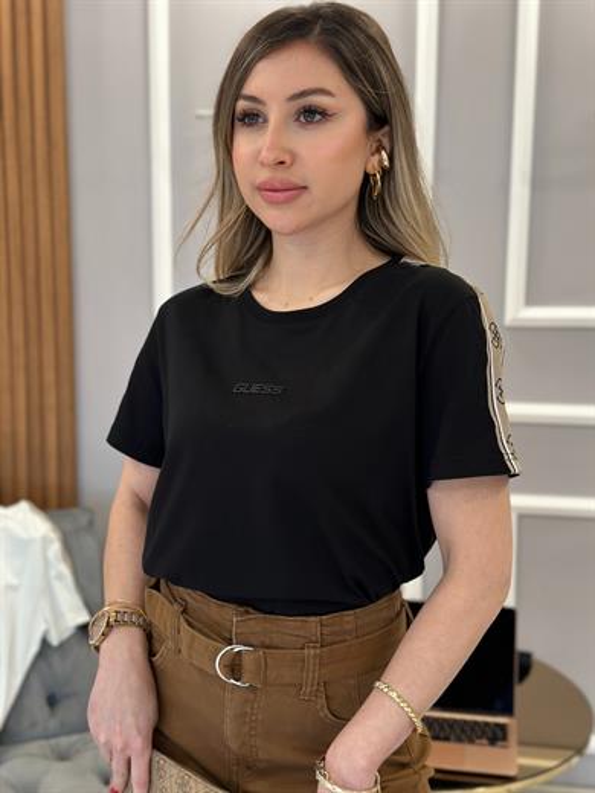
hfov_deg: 30.3
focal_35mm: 48
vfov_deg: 39.7
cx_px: 298
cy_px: 396
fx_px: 1100
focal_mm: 6.86
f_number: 1.78
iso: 125
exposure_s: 1/95
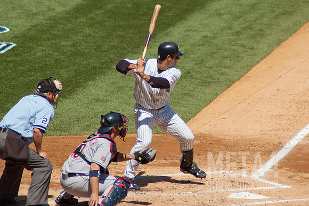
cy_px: 99
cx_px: 162
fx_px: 4040
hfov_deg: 4.4
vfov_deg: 2.9
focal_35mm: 471
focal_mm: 300
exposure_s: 1/3200
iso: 640
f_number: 7.1
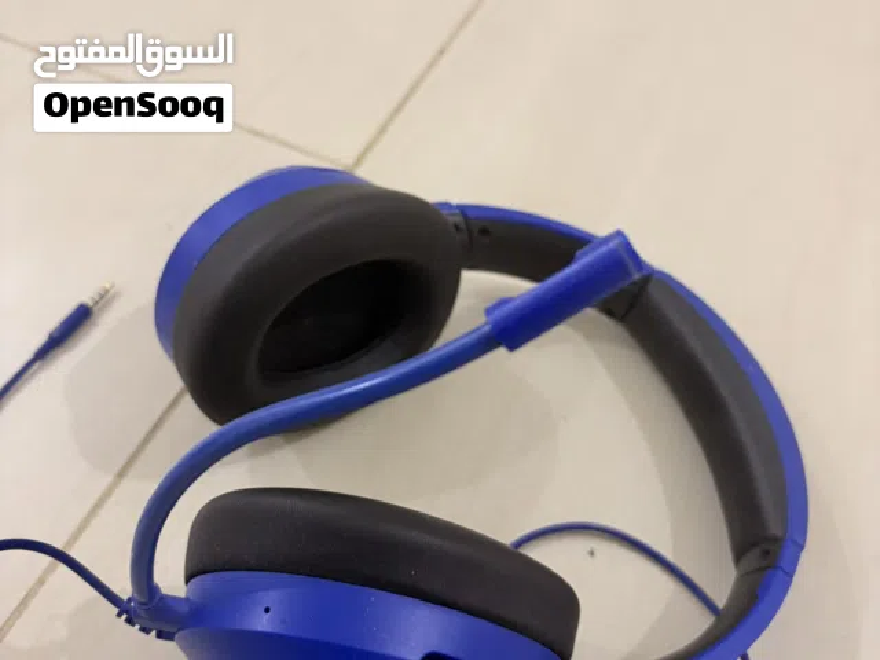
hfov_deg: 67.3
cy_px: 330
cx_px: 440
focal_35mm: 26
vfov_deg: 53.1
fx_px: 661
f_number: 1.6
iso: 500
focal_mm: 5.96
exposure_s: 1/25
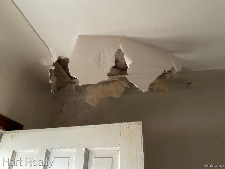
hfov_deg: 61.7
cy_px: 84
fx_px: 188
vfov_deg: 48.2
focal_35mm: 29
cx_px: 112
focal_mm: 3
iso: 320
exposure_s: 1/40
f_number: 1.8
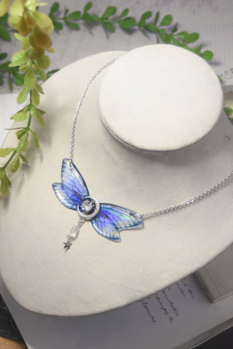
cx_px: 116
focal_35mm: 84
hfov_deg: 16.3
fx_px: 815
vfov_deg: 24.2
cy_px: 174
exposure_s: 1/40
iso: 2500
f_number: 5
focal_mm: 56
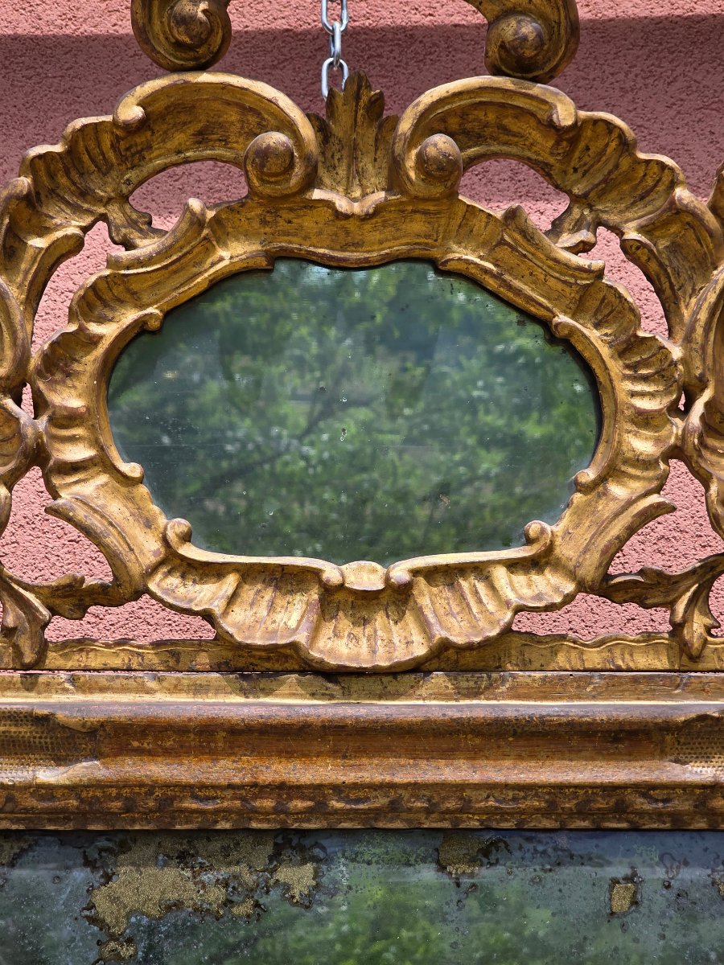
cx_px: 362
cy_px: 482
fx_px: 1924
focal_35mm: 69
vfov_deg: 28.2
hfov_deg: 21.3
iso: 50
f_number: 2.4
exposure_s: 1/1410
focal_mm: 7.9
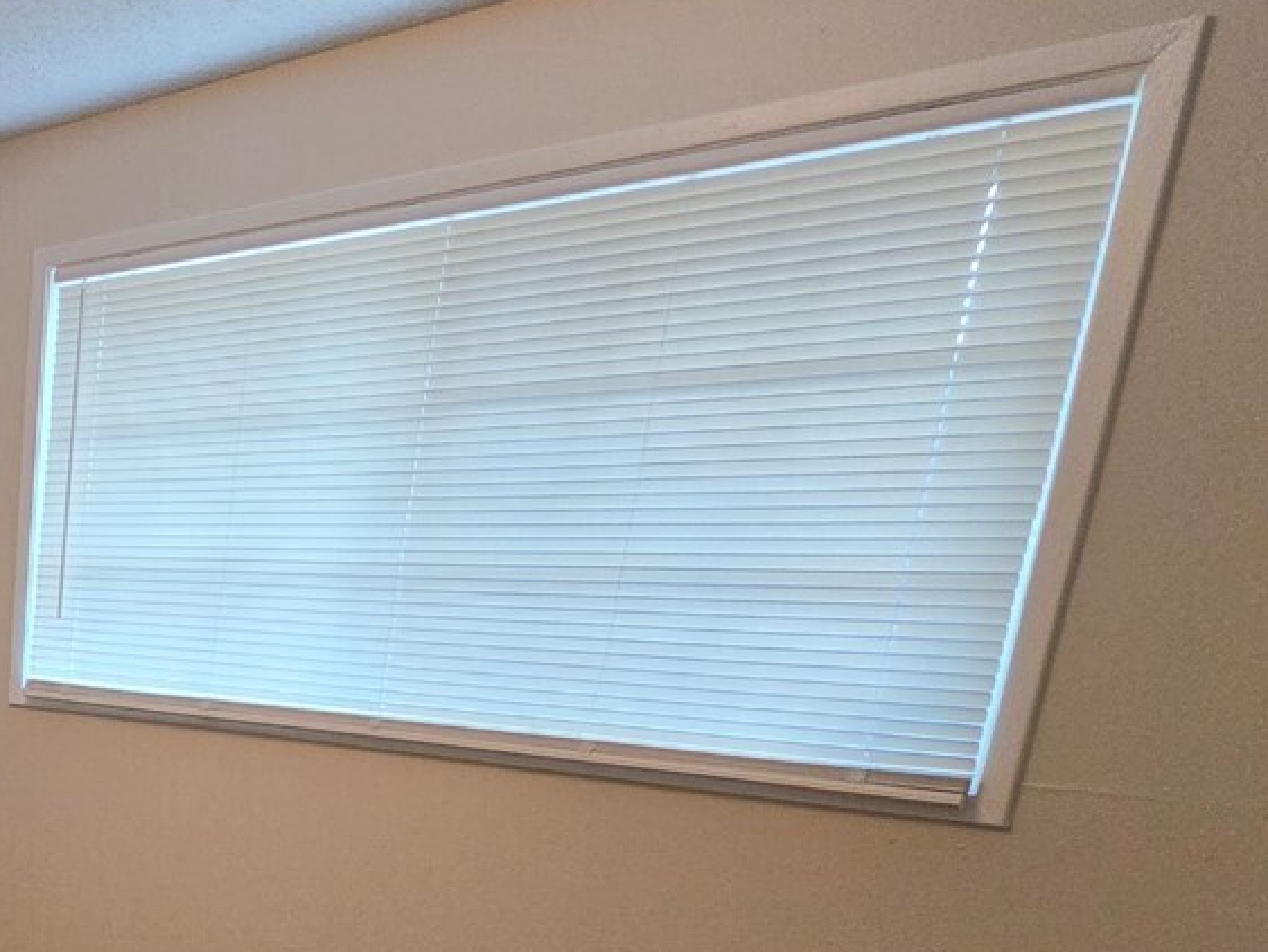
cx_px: -171
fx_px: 1356
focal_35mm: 37
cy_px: 997
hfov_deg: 39.5
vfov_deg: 34.4
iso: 160
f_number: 1.9
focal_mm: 2.2
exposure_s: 1/120
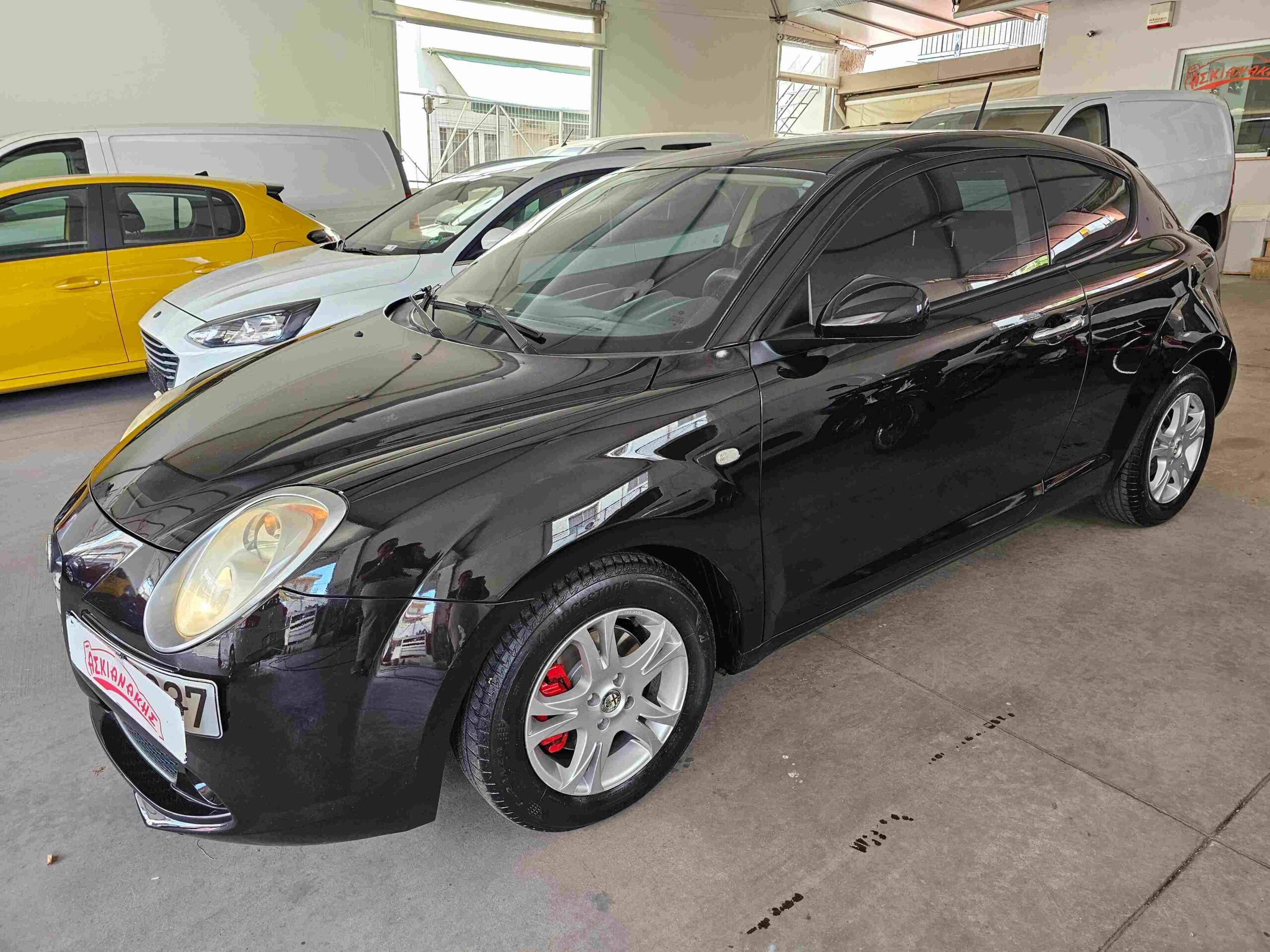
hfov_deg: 73.9
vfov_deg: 58.9
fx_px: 844
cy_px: 476
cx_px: 635
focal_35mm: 23
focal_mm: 6.3
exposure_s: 1/180
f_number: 1.7
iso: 200
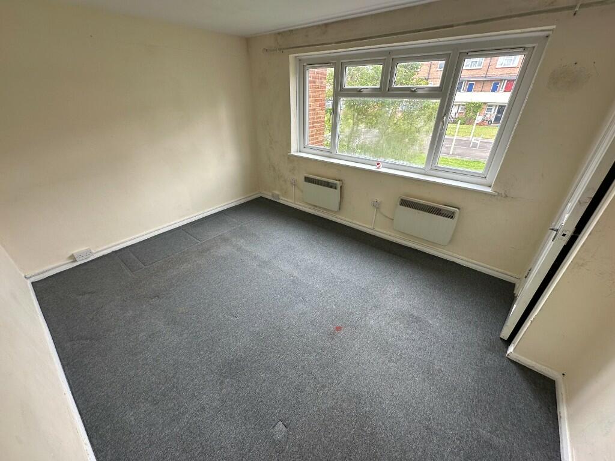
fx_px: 249
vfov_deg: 85.7
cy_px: 230
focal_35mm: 14
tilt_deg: -28.0
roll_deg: +0.0
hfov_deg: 102.1
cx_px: 308
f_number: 2.2
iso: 64
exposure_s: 1/99
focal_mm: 2.22
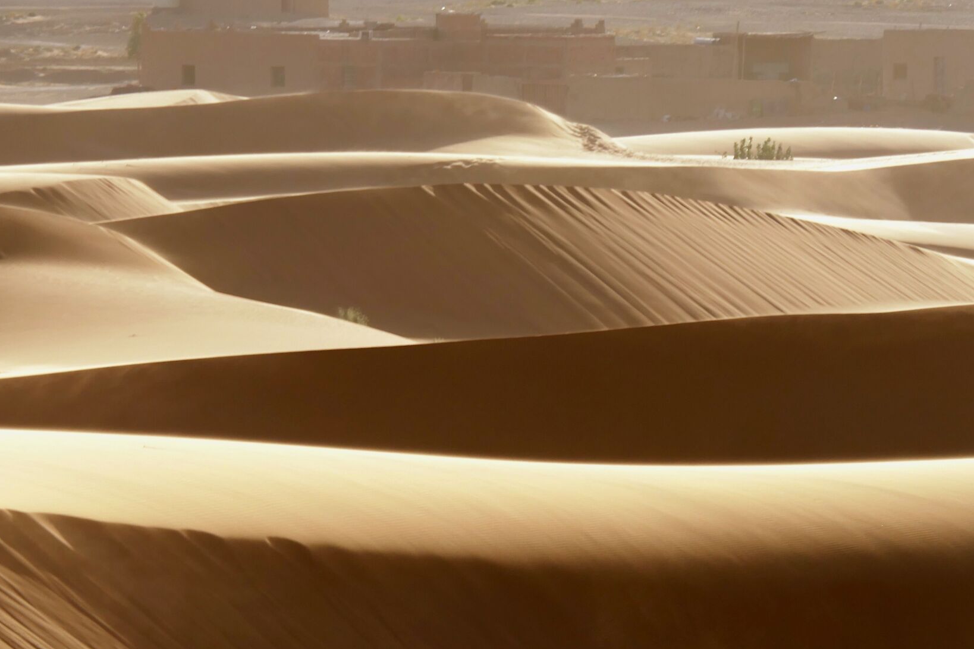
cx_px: 538
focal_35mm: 548
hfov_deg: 3.8
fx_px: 14825
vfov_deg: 2.5
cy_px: 389
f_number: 6.3
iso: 125
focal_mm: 137.3
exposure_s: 1/160
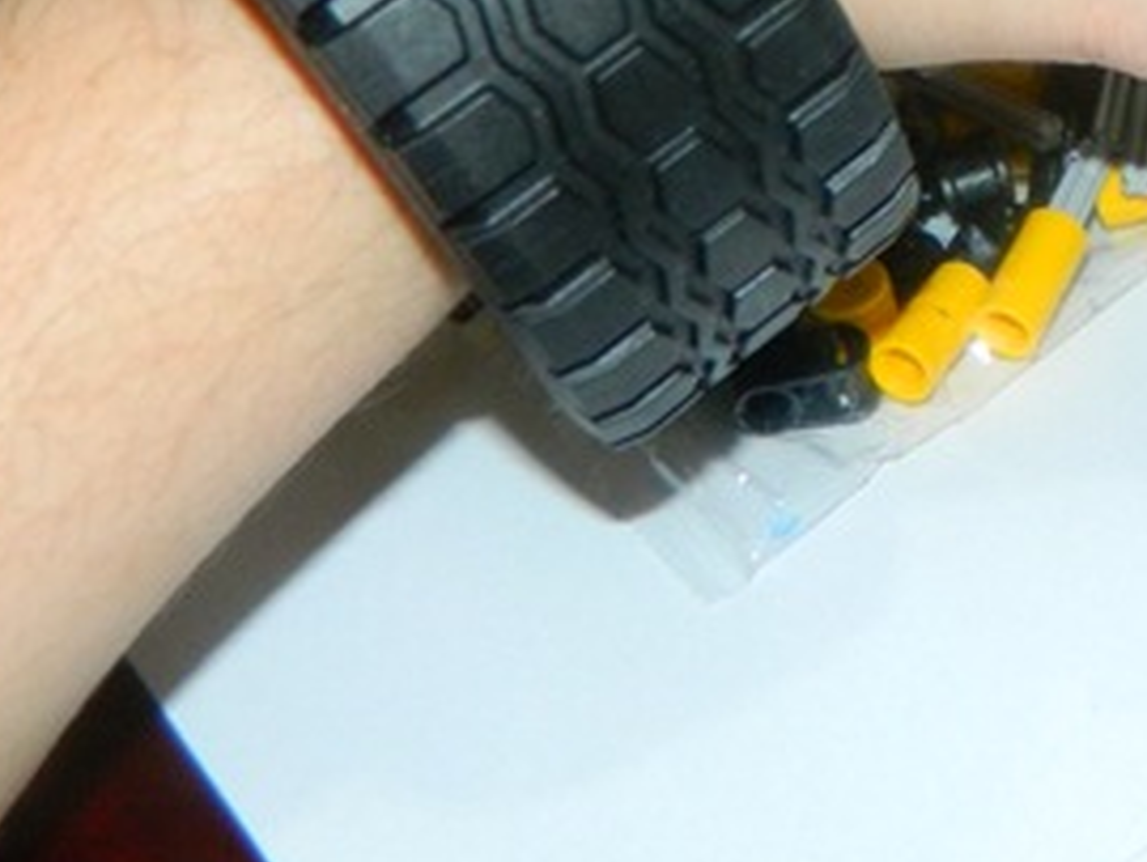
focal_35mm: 74
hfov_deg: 25.0
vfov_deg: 18.9
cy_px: -161
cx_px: 1160
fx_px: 2454
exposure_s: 1/30
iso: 200
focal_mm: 4.5
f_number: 3.1
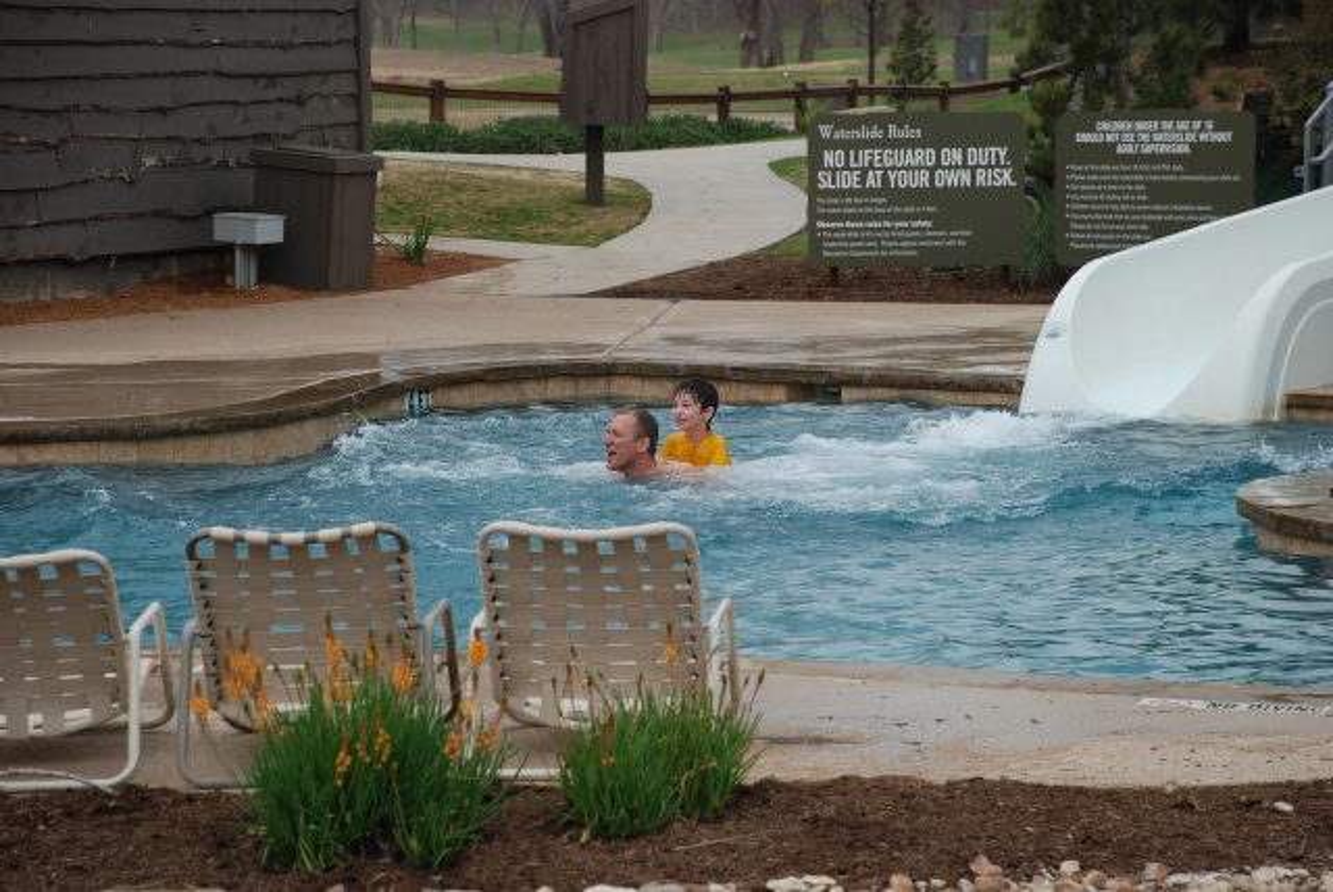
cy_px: 446
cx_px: 666
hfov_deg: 16.1
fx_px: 4725
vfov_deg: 10.8
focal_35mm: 128
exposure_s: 1/500
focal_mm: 85
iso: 320
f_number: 5.6
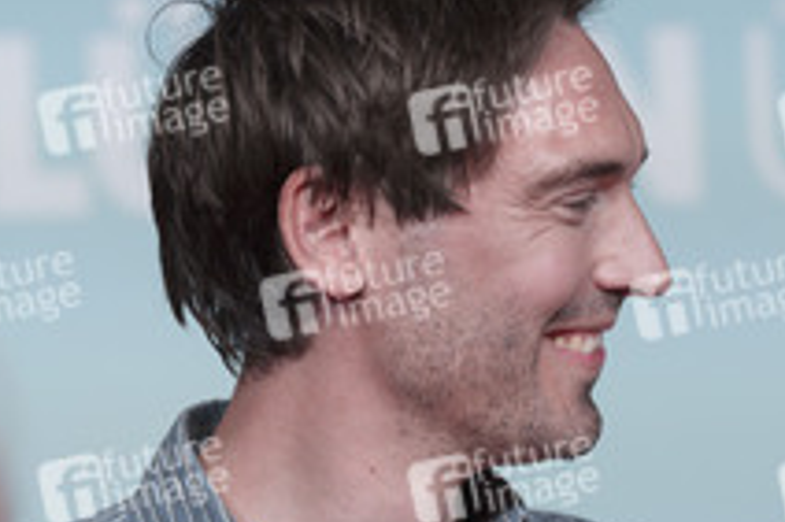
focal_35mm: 234
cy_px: 389
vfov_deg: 5.9
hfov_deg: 8.8
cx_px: 776
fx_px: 5098
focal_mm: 110
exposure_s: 1/160
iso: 500
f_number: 3.5
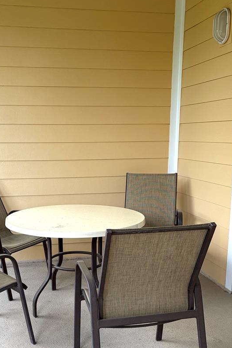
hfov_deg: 32.5
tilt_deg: -10.1
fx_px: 396
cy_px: 216
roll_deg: +0.0
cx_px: 83
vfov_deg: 47.0
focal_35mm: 41
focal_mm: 5.96
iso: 64
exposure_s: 1/121
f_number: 1.6
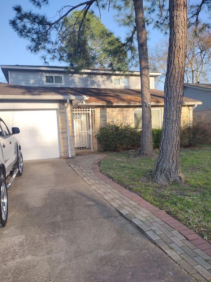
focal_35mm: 28
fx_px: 228
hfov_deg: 49.7
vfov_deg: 63.4
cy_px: 145
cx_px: 105
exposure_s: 1/1122
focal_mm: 4.71
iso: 100
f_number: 1.7
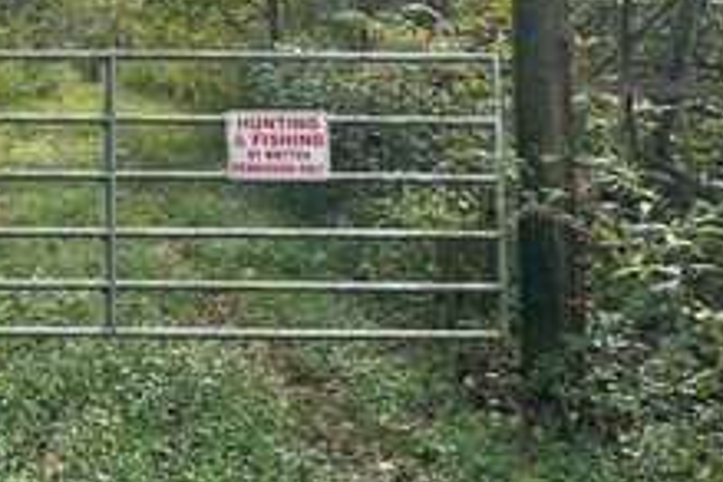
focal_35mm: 57
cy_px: -38
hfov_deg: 32.9
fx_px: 1145
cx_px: 43
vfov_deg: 22.5
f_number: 1.78
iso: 80
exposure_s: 1/442
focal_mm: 6.86
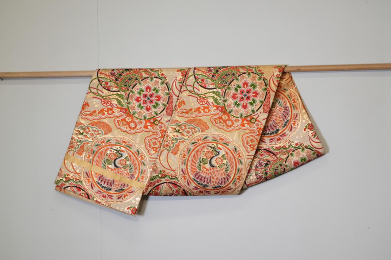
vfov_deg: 18.2
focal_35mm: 75
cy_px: 130
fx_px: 814
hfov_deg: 27.0
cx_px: 194
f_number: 14
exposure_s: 1/40
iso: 2000
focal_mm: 74
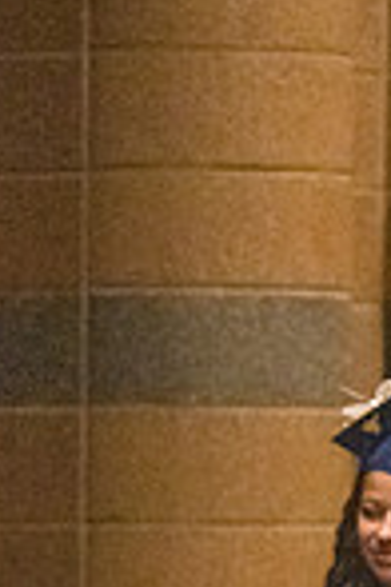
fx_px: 13032
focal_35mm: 800
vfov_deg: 2.6
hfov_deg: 1.7
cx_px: 154
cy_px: 815
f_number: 3.2
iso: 10000
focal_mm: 175
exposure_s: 1/400
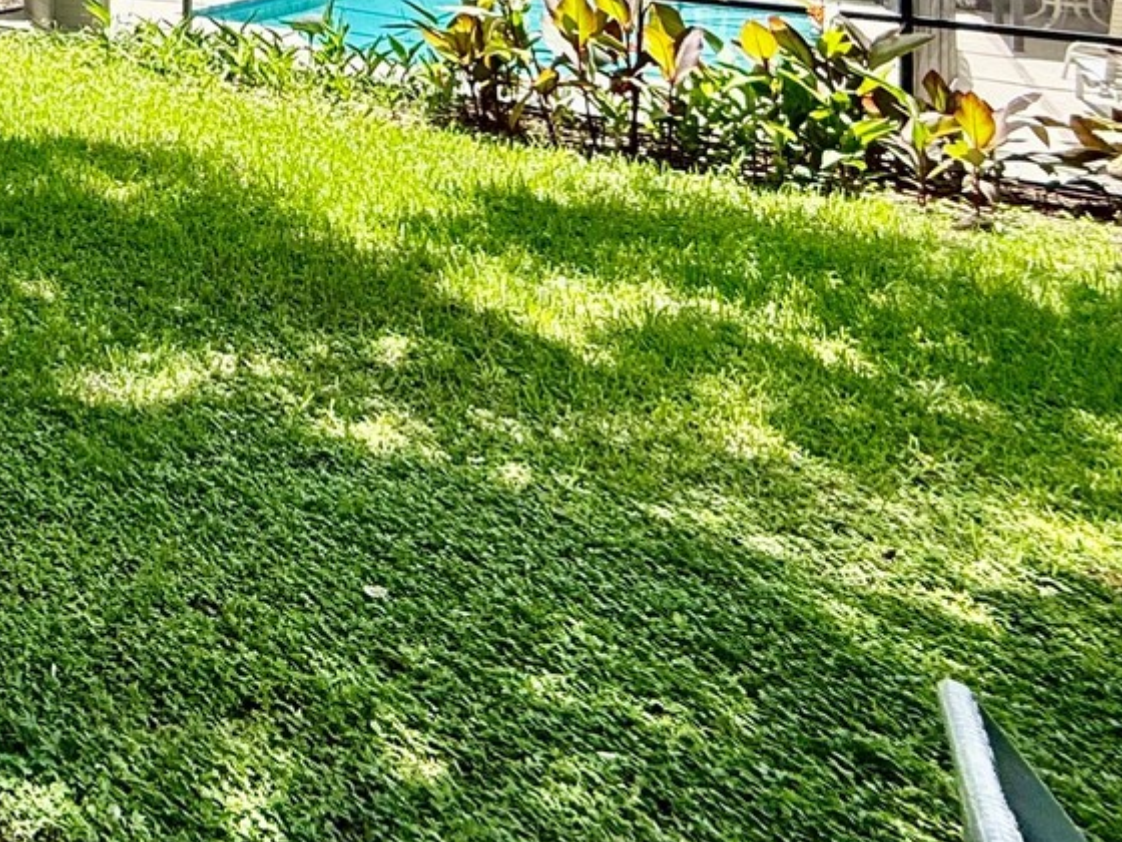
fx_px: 1297
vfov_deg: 29.2
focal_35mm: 40
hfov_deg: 33.6
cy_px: -249
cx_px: -347
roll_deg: -3.1
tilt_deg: +3.1
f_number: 2.2
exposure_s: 1/323
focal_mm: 2.22
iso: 50
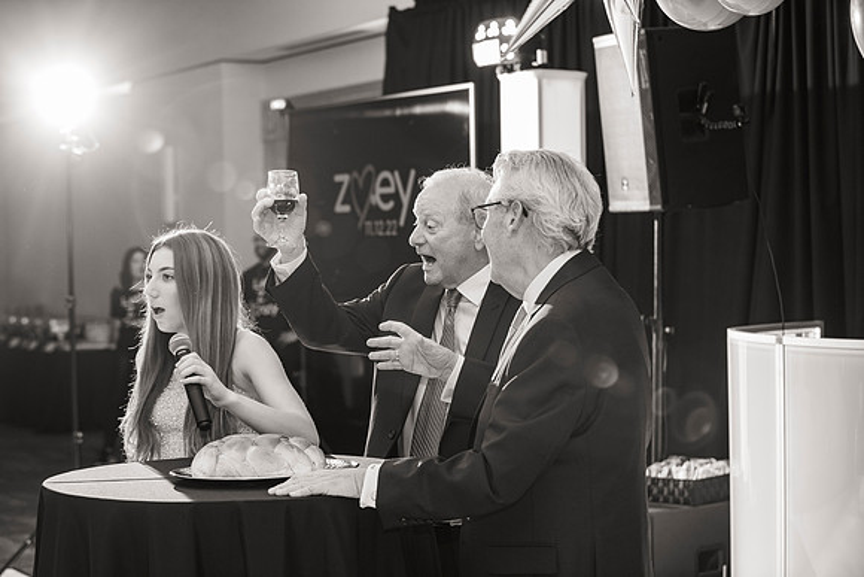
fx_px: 1680
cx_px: 432
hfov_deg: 28.8
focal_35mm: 70
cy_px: 288
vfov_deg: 19.5
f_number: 4
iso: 1000
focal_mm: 70
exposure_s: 1/100
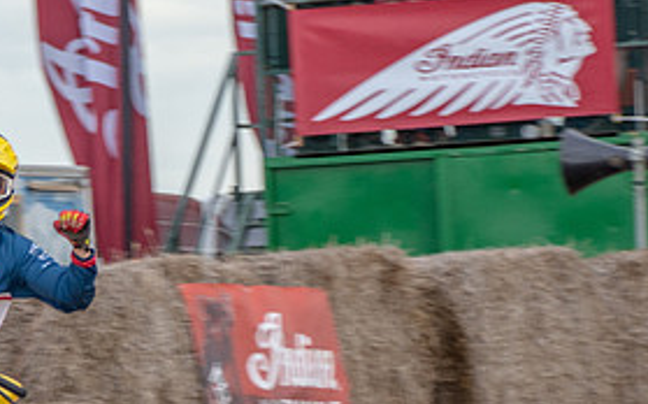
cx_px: -157
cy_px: 348
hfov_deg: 3.5
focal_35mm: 604
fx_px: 10660
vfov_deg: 2.2
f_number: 8
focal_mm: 130
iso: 320
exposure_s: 1/200
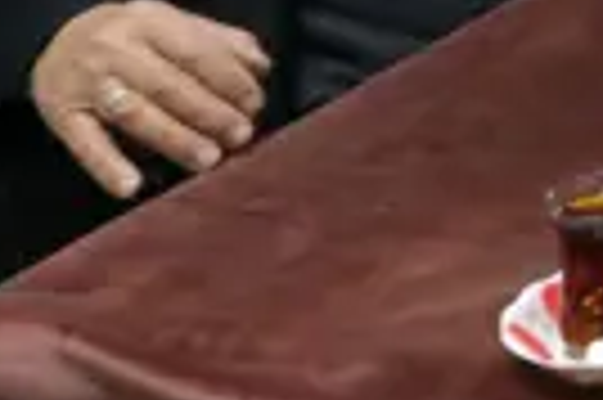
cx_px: 1260
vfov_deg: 10.6
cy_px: -391
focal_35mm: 118
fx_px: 1974
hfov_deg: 14.1
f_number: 4
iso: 10000
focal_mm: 12
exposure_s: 1/200
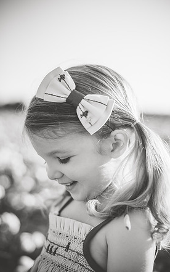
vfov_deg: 38.9
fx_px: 385
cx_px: 91
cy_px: 136
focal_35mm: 52
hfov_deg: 24.9
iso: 160
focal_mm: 50
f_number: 2.2
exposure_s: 1/3200
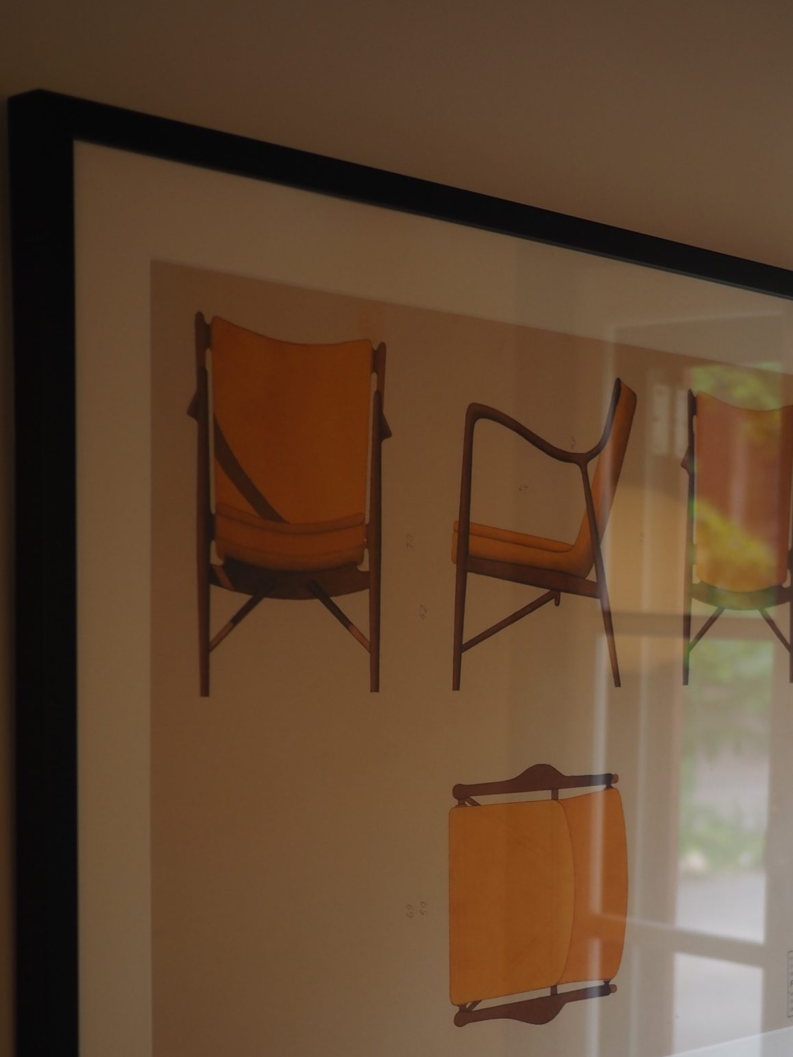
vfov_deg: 29.0
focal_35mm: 66
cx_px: 579
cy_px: 764
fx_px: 2016
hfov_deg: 22.1
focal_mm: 20
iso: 200
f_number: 1.7
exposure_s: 1/50
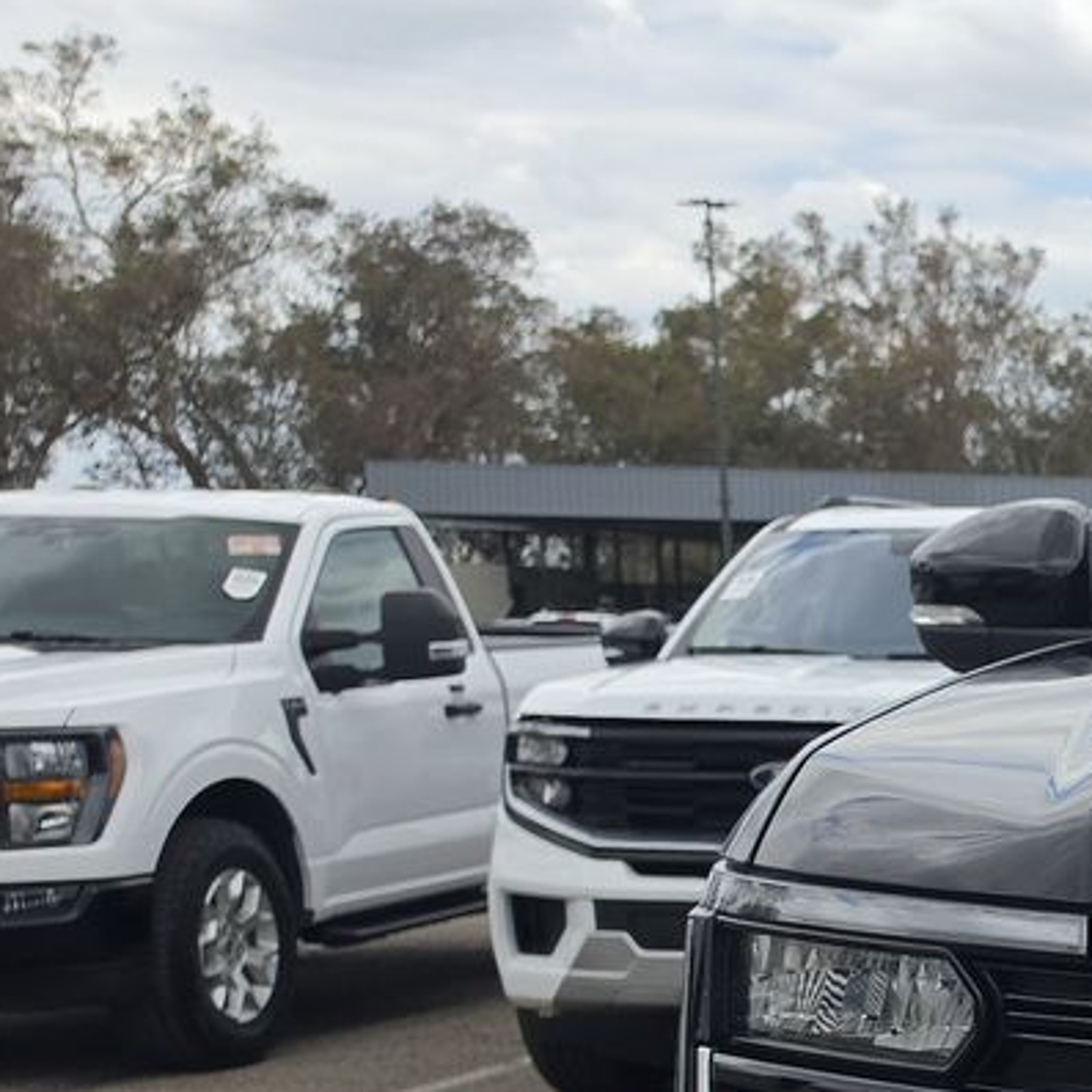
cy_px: 1106
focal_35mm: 82
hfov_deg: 17.1
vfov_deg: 20.4
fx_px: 2927
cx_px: 2013
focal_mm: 6.5
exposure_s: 1/796
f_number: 1.4
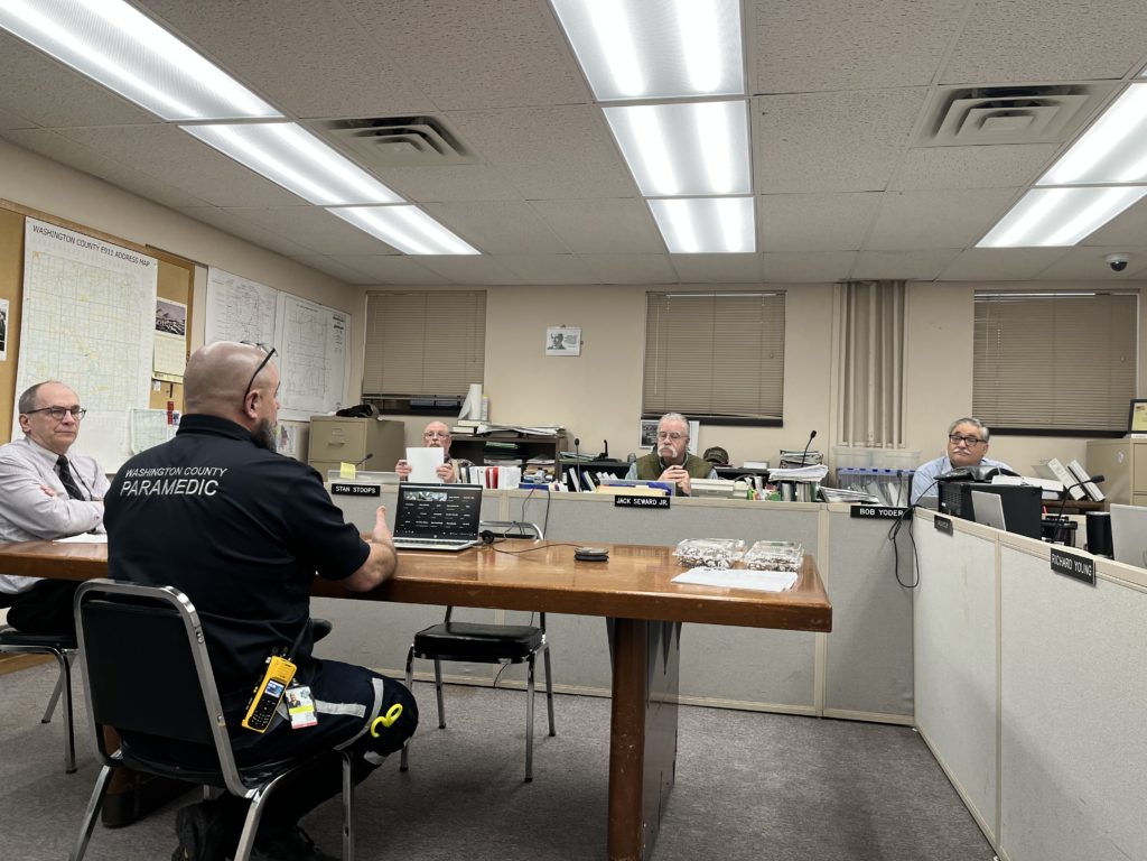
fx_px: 862
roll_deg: -2.0
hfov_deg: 67.3
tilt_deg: +2.1
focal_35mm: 26
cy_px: 430
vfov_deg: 53.1
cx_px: 574
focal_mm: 5.1
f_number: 1.6
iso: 100
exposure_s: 1/120
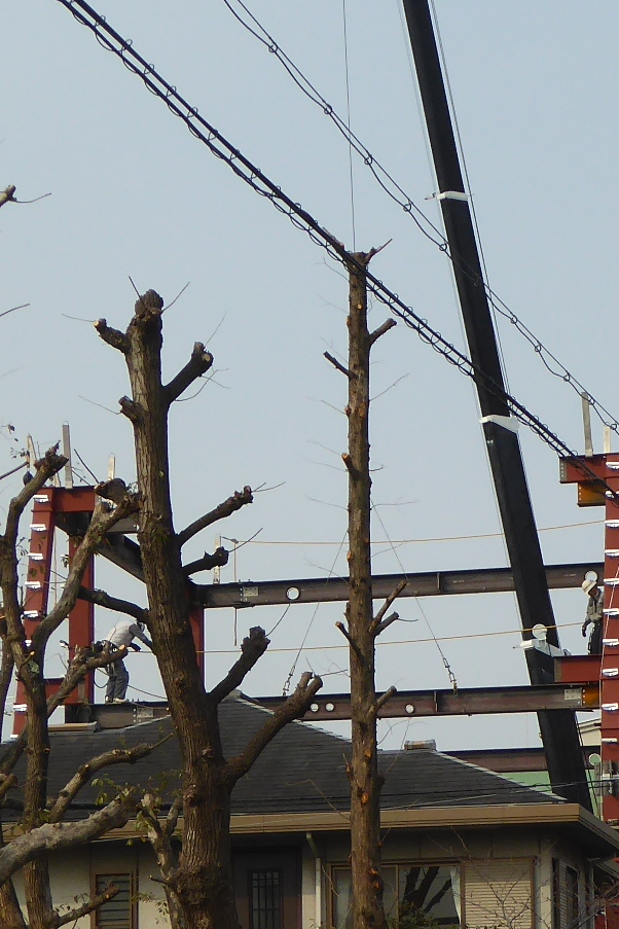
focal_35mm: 177
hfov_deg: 7.7
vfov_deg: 11.6
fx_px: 4565
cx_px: 468
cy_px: 594
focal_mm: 10.3
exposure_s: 1/640
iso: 100
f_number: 4.2
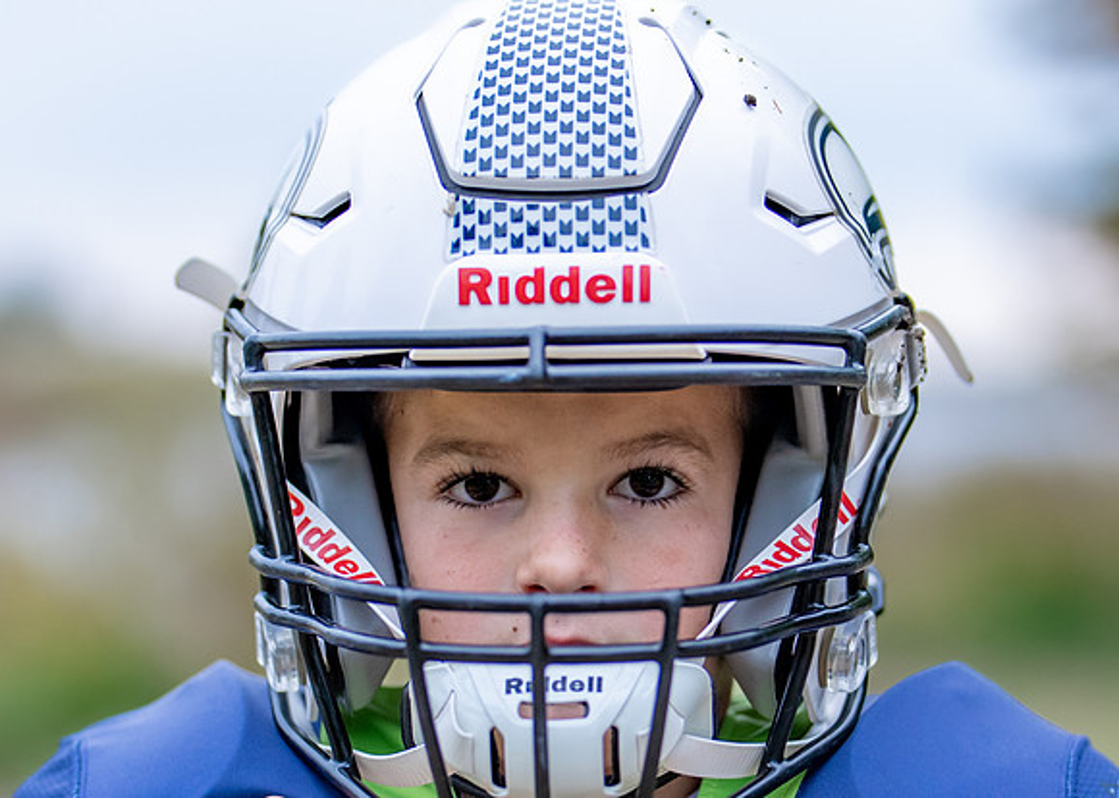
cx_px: 611
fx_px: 4268
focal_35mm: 134
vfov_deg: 10.6
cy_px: 705
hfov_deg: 14.9
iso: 200
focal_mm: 50
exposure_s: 1/320
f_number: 1.2
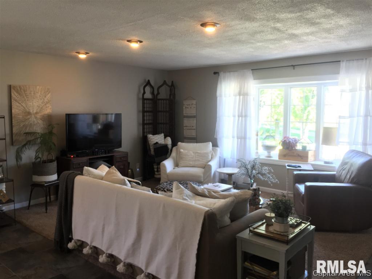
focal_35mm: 29
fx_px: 312
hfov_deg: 61.7
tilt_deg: -5.1
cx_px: 186
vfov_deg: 48.2
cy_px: 140
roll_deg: -2.2
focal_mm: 4.15
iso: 80
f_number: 2.2
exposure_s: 1/30
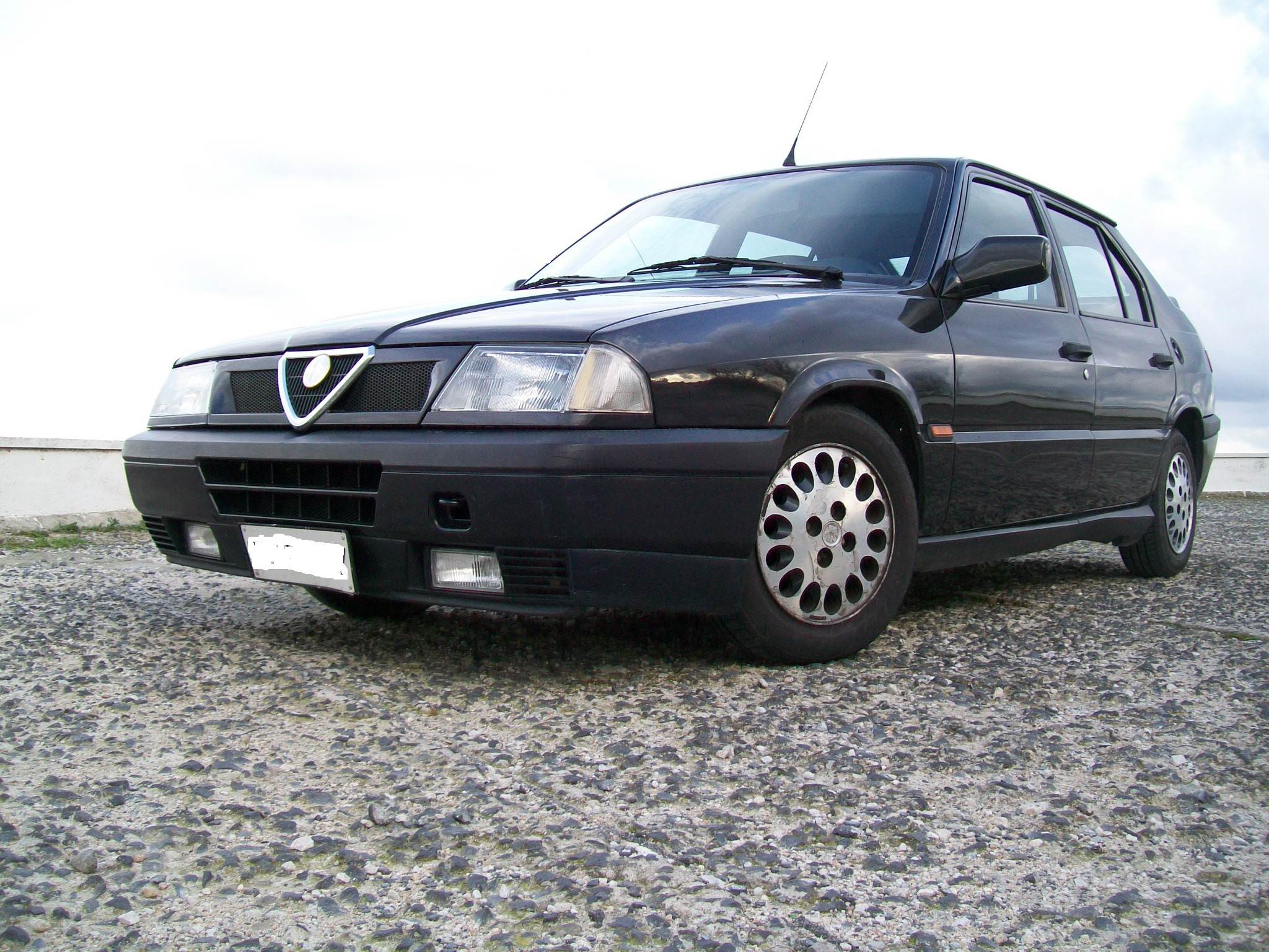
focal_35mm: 34
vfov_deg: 41.8
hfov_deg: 54.0
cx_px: 634
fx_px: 1246
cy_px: 476
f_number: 2.7
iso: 64
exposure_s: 1/125
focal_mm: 6.1
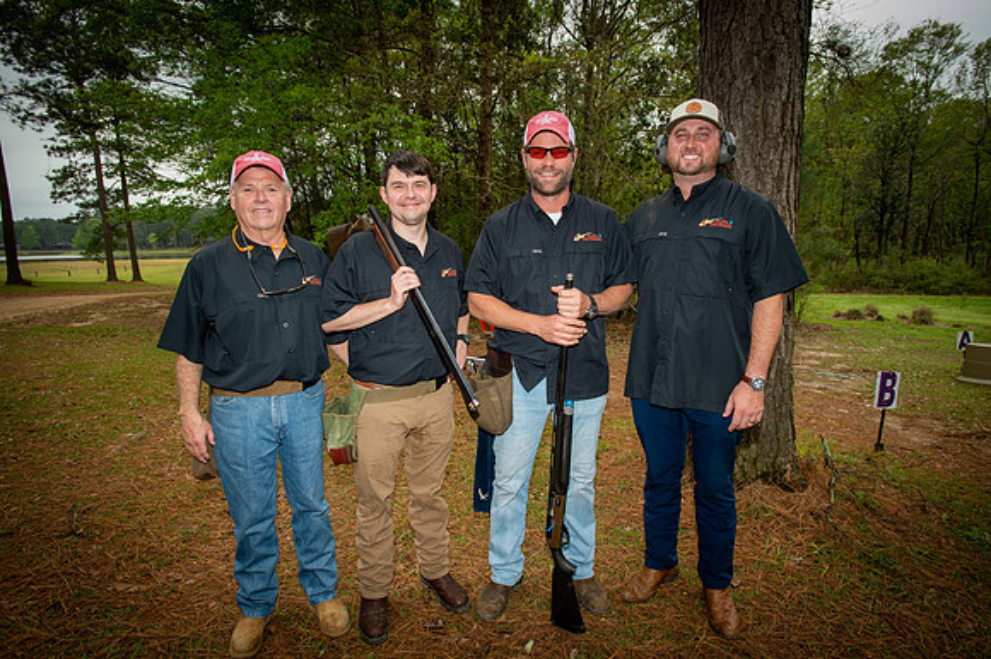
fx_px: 523
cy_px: 330
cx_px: 496
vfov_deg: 64.5
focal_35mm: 19
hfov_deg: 86.9
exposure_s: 1/160
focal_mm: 19
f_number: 6.3
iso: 125
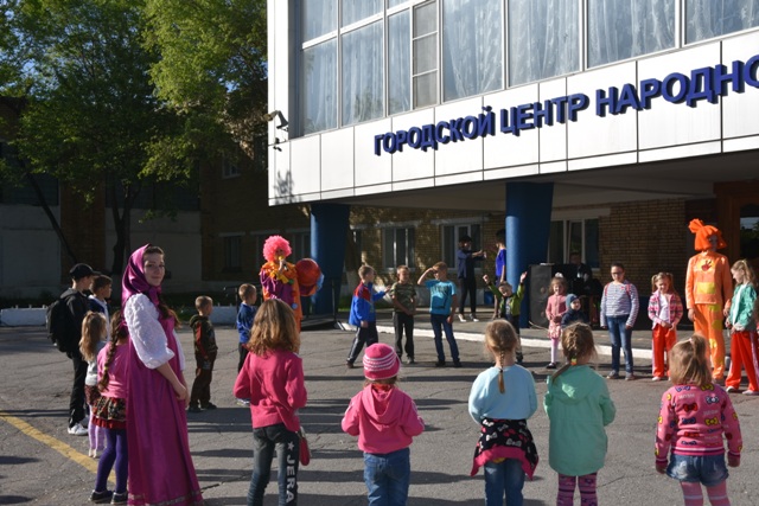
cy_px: 253
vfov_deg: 34.2
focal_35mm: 39
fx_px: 822
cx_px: 380
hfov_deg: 49.5
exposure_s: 1/250
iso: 100
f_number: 9
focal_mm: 26
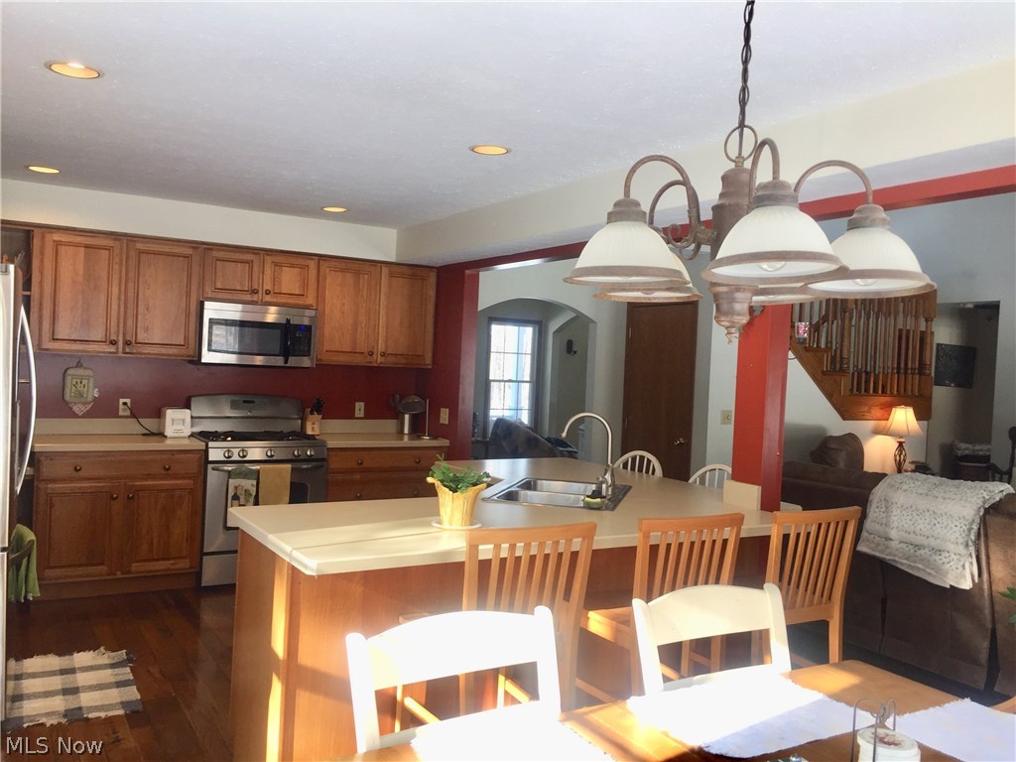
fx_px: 851
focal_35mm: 29
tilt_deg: -0.1
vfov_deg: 48.2
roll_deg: -2.4
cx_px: 508
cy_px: 381
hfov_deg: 61.7
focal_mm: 4.15
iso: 32
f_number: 2.2
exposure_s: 1/60
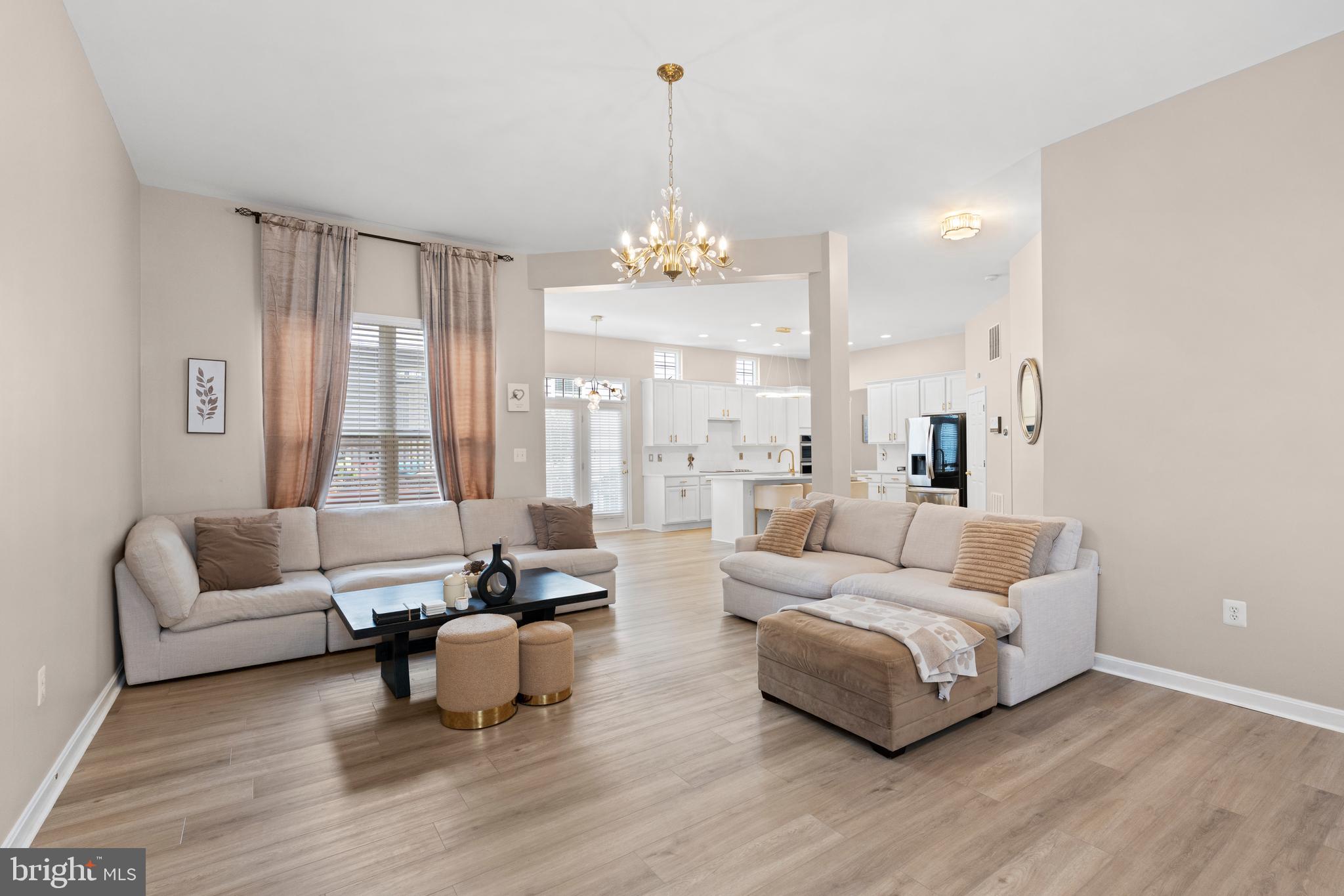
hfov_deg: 95.0
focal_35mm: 16
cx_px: 672
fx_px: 616
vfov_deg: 72.0
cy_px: 448
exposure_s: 1/10
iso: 800
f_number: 9
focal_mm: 16.5
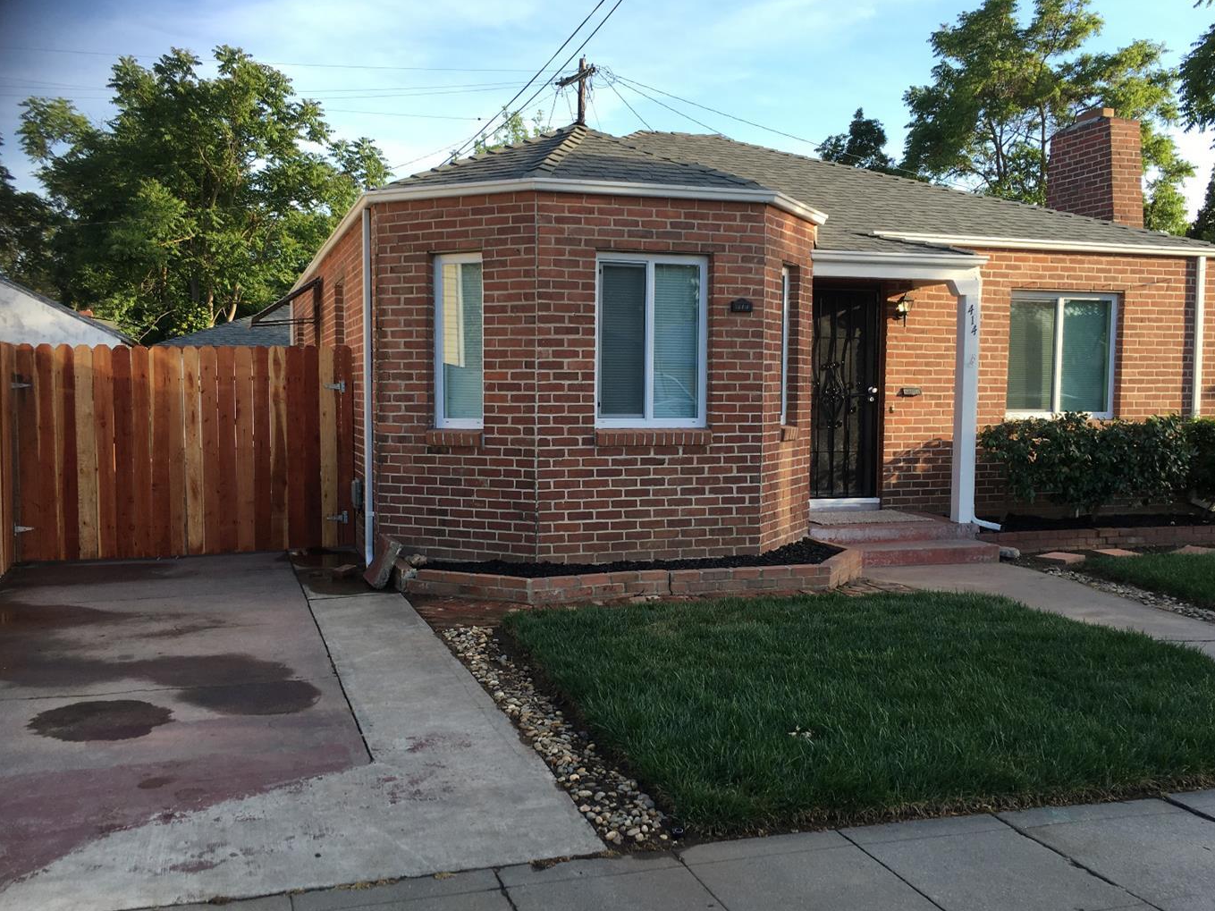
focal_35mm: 32
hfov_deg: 56.8
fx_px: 1123
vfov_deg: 44.1
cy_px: 485
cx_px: 583
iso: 25
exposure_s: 1/310
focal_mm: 4.15
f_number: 2.2
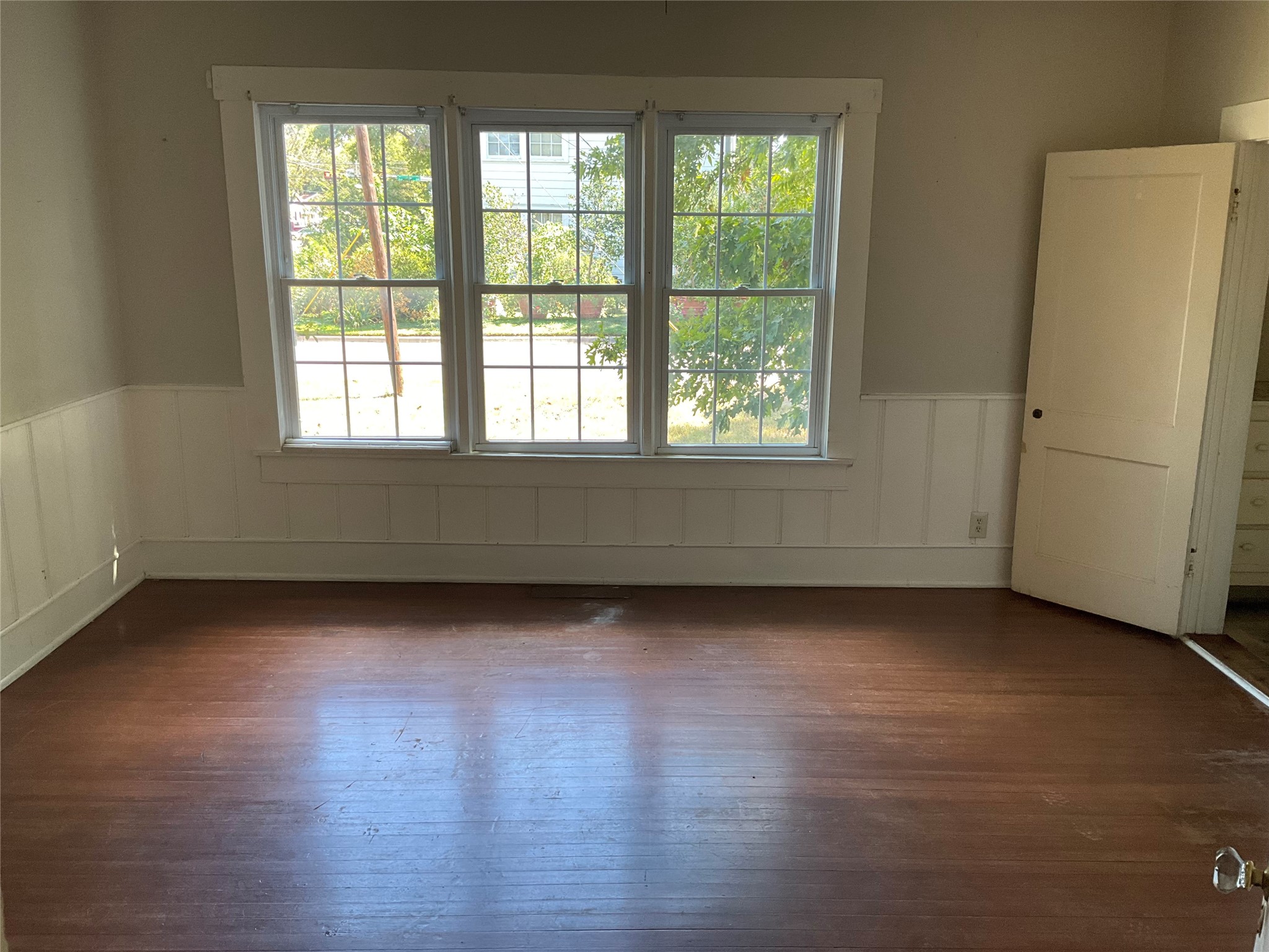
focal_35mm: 29
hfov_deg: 61.7
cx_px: 634
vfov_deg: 48.2
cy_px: 476
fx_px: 1063
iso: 64
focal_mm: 3
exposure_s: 1/92
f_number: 1.8
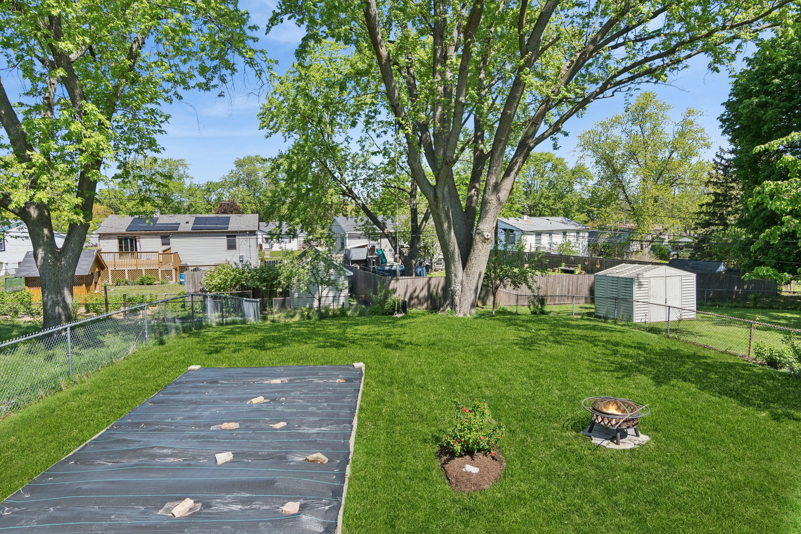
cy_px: 267
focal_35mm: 21
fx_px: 467
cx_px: 400
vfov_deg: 59.5
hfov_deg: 81.2
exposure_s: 1/500
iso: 250
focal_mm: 14
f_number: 8
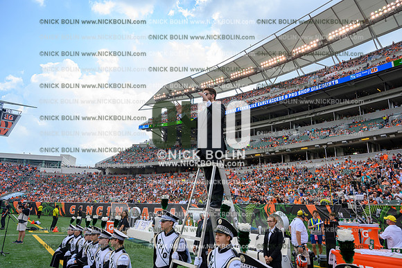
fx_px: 268
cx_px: 201
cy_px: 134
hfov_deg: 73.7
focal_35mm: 24
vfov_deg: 53.2
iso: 80
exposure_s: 1/125
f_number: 7.1
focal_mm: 24
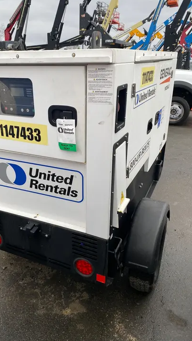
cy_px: 171
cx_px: 72
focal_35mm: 29
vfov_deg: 66.1
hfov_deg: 39.9
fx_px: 262
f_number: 1.8
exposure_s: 1/393
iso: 32
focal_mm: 4.25
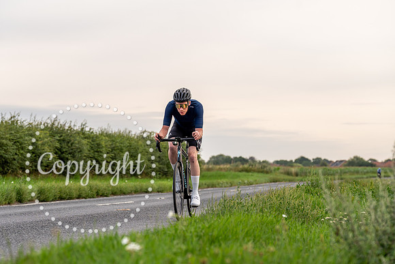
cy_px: 132
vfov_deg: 13.2
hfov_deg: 19.6
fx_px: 1141
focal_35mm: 104
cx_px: 198
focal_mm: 104
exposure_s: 1/800
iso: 250
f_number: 4.5
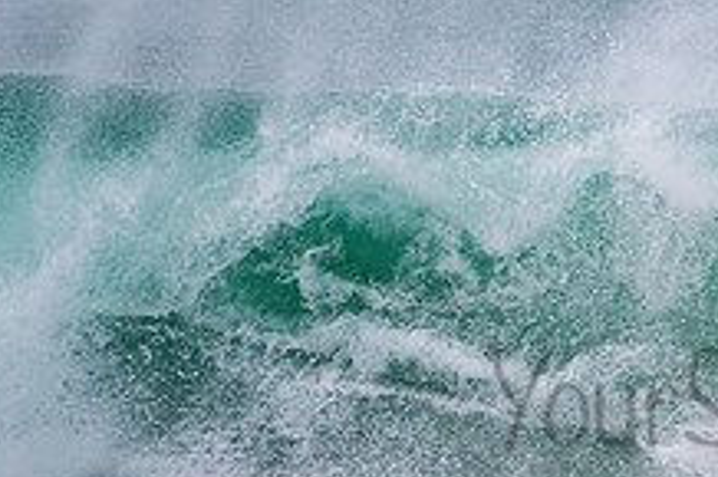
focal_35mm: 1331
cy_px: 370
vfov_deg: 1.0
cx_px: 830
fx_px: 26525
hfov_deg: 1.6
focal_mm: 500
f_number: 5.6
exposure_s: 1/1250
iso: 800
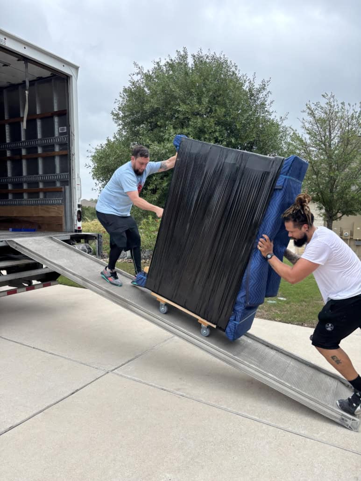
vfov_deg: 67.3
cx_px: 180
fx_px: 361
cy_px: 240
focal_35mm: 26
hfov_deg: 53.1
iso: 50
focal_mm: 6
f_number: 1.6
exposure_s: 1/716
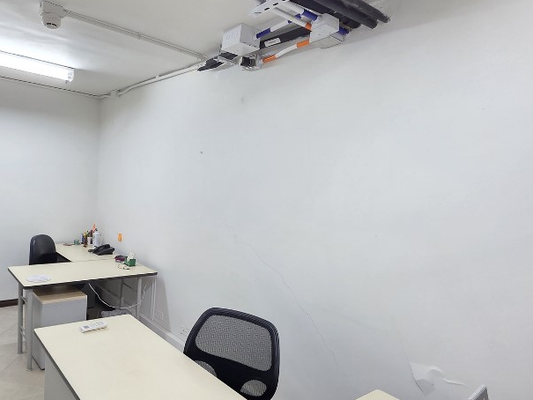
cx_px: 157
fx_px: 339
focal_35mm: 22
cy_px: 258
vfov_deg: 60.0
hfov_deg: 72.8
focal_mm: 2.2
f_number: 1.9
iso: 320
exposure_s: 1/60
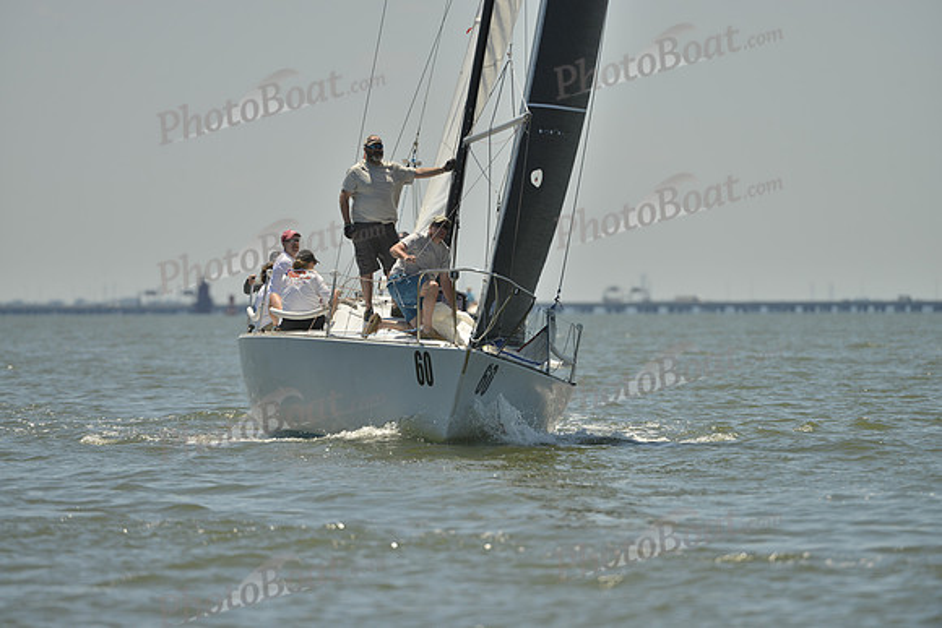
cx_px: 471
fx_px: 10469
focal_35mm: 400
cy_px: 314
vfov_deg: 3.4
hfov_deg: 5.2
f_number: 5.6
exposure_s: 1/1600
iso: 200
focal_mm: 400
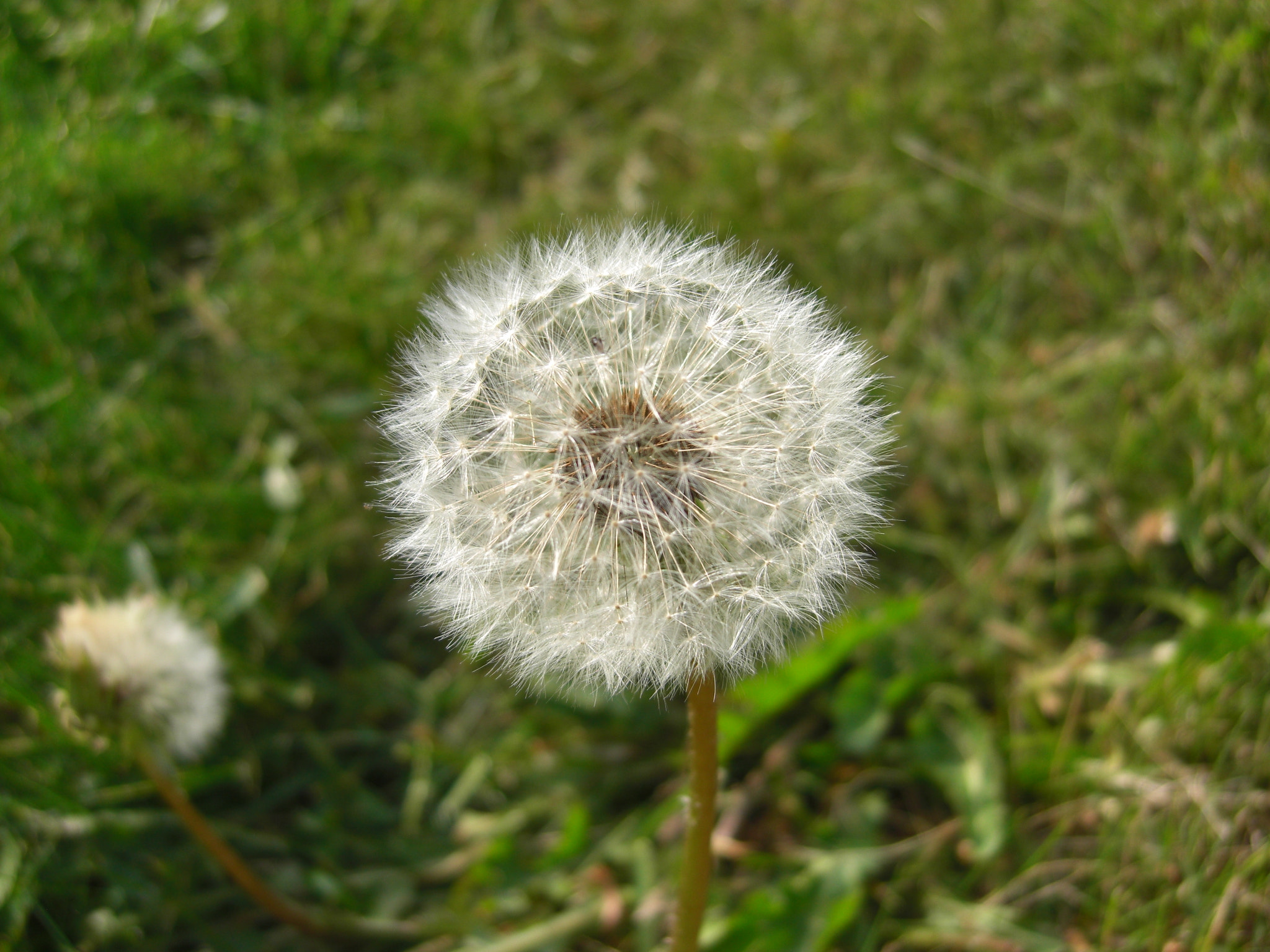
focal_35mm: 38
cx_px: 635
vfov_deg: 37.7
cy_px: 476
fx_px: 1394
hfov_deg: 49.0
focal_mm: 7.9
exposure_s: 1/400
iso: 80
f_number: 2.8
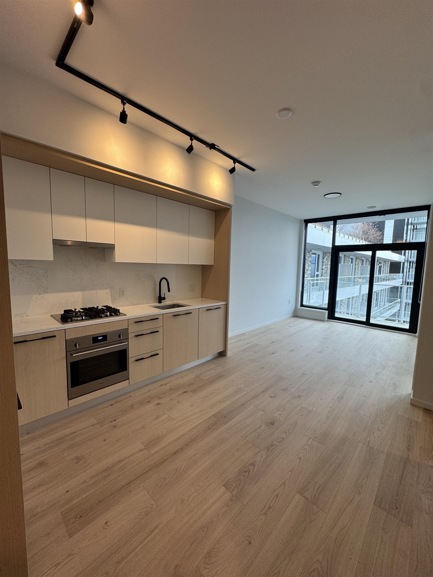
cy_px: 288
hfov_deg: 85.7
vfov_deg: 102.1
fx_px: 233
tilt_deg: -4.2
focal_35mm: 14
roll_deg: -1.8
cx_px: 216
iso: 80
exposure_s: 1/120
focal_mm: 2.22
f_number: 2.2
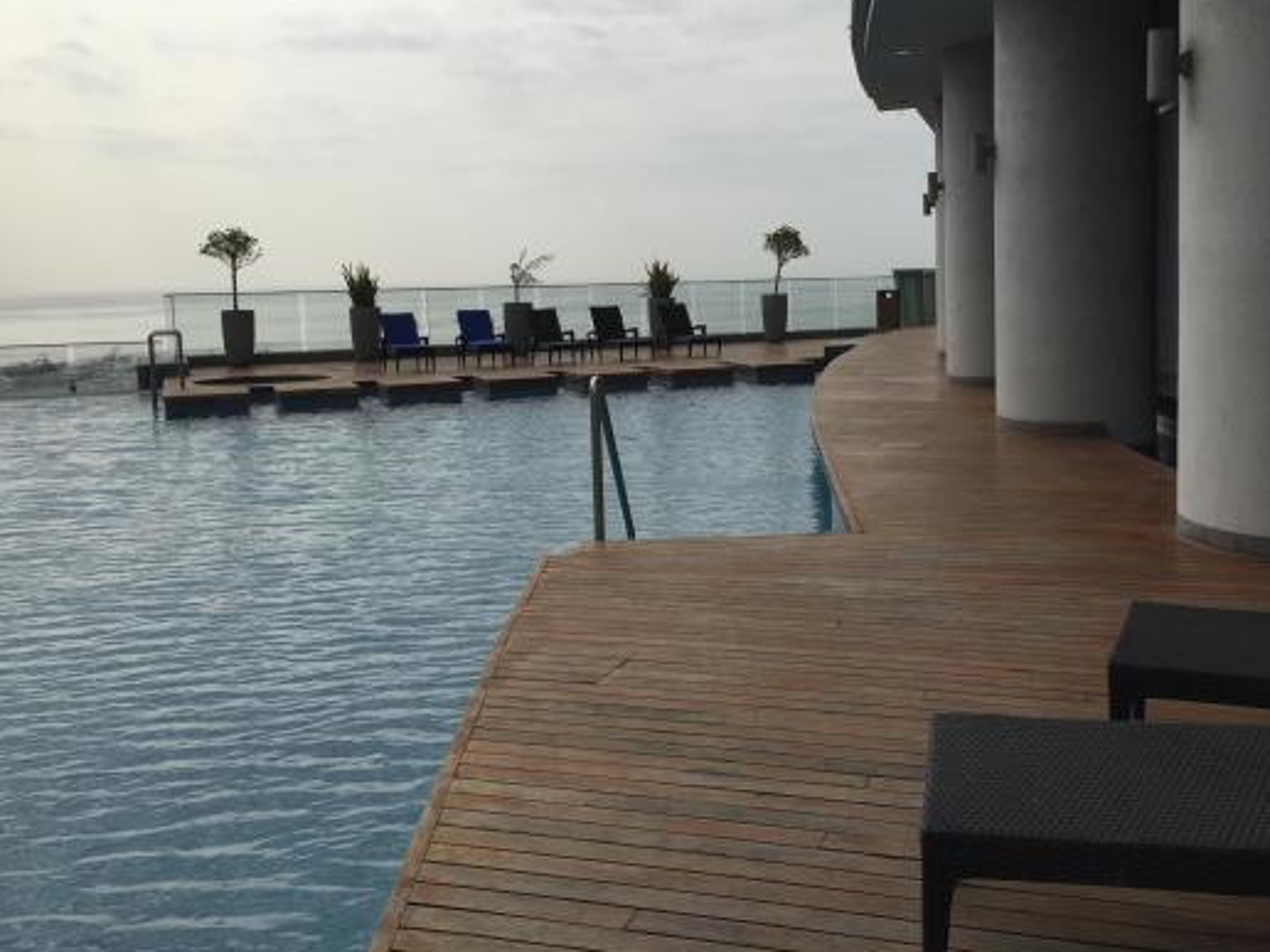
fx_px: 1321
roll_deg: +1.5
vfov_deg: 39.5
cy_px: 376
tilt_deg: -5.5
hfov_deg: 51.1
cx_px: 746
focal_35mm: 36
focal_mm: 4.15
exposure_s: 1/4405
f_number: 2.2
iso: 32
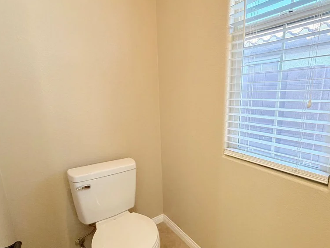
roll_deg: -1.0
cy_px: 136
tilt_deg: -12.7
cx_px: 211
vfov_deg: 68.5
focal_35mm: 19
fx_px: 181
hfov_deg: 82.7
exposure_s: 1/120
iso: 250
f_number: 2.2
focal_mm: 2.22
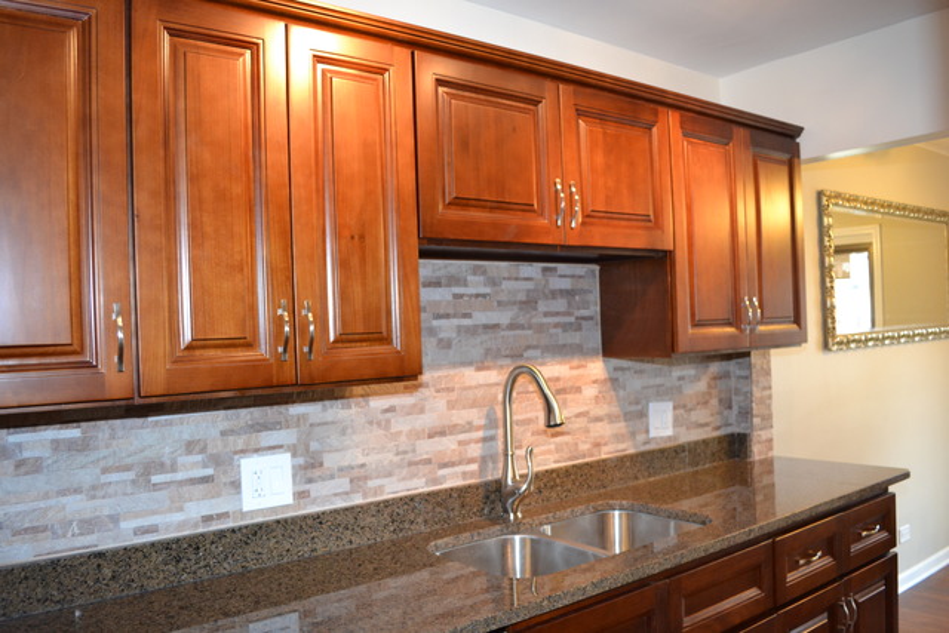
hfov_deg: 67.4
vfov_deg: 48.0
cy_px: 316
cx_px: 474
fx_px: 712
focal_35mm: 27
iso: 1250
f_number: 3.5
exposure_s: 1/60
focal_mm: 18
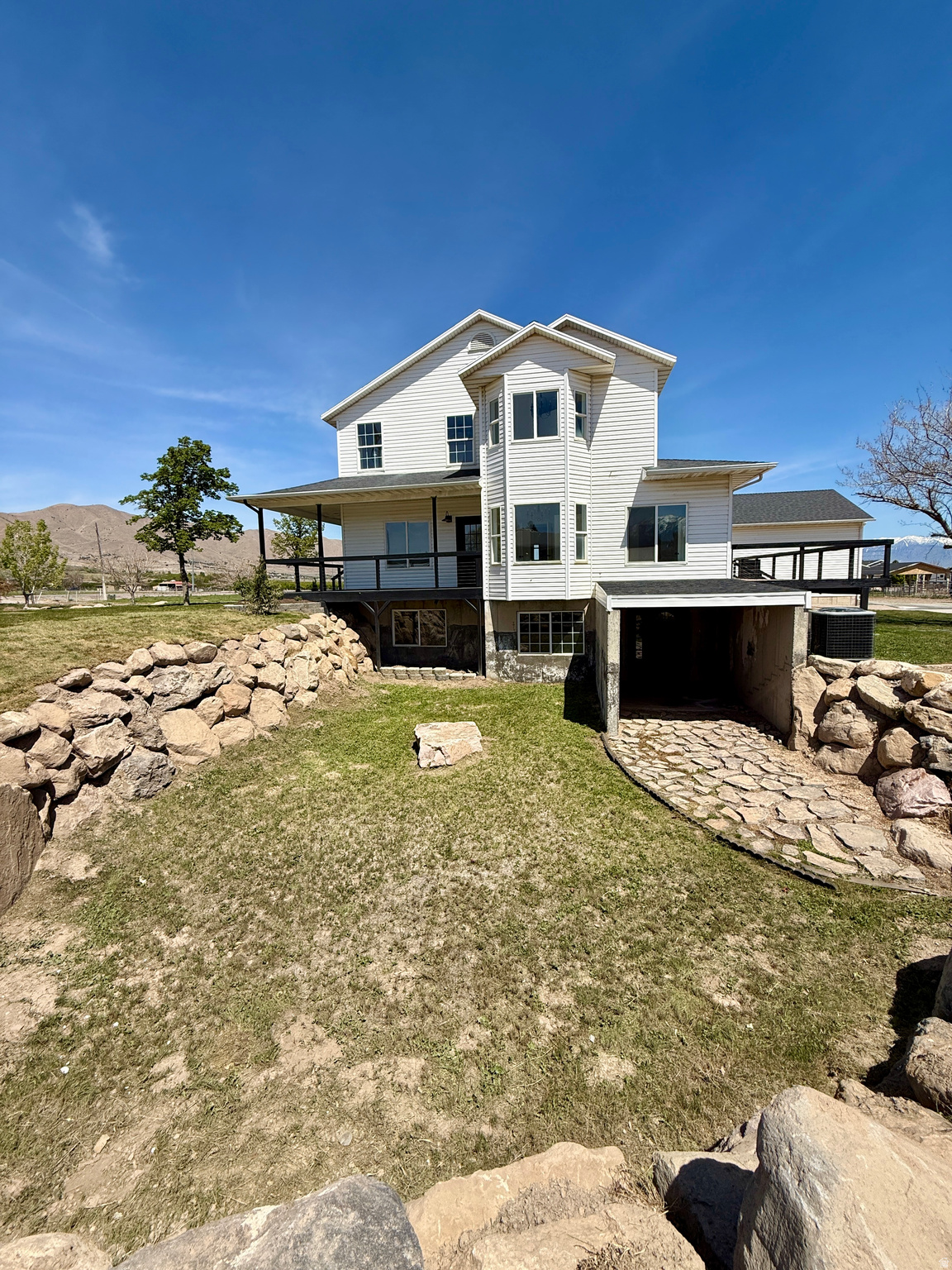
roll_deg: +1.3
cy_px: 635
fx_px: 513
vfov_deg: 102.1
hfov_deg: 85.7
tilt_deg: -5.6
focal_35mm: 14
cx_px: 476
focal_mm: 2.22
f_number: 2.2
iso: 50
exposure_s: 1/3125
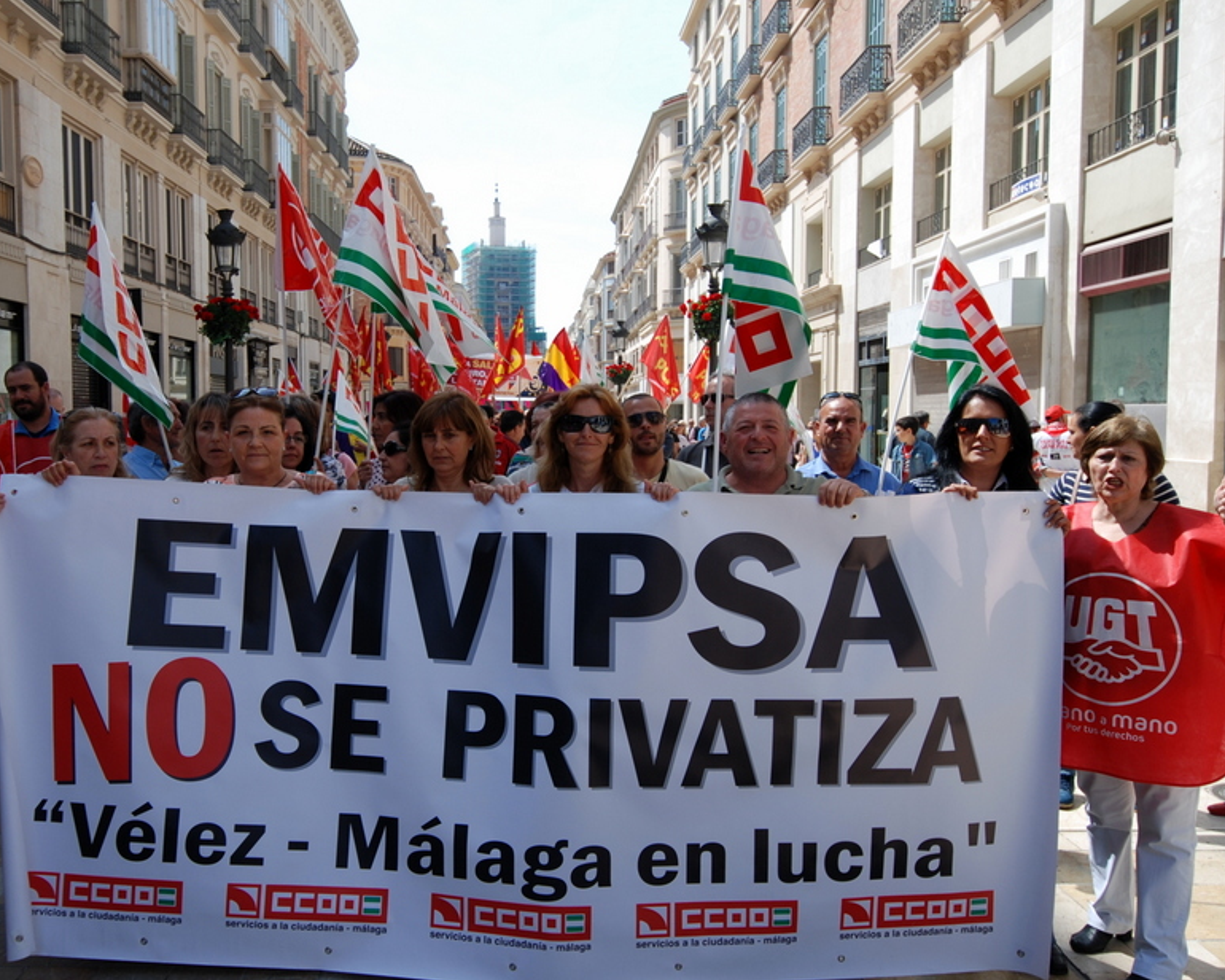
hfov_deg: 58.2
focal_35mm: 30
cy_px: 469
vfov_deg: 48.5
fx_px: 1088
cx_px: 482
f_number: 6.3
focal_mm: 16
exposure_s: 1/160
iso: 100
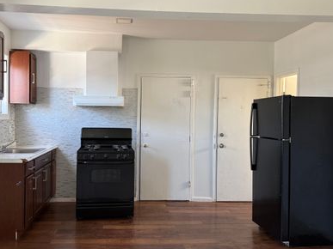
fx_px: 298
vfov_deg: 45.4
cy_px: 122
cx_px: 145
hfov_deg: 58.2
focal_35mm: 31
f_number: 1.78
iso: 200
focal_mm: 6.76
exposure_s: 1/85
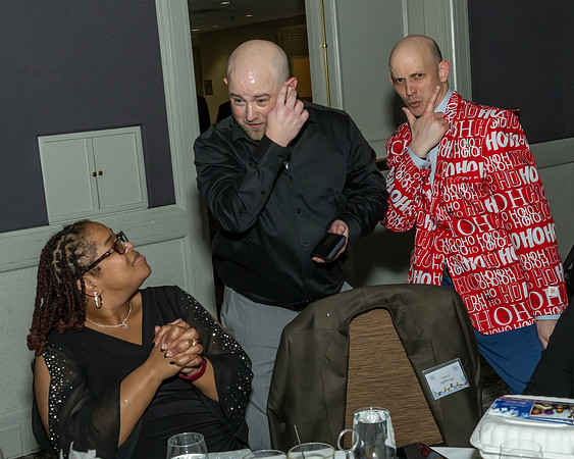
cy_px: 233
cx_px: 274
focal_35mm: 52
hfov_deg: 36.3
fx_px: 876
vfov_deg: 29.3
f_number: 7.1
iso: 1000
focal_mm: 28
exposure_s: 1/250
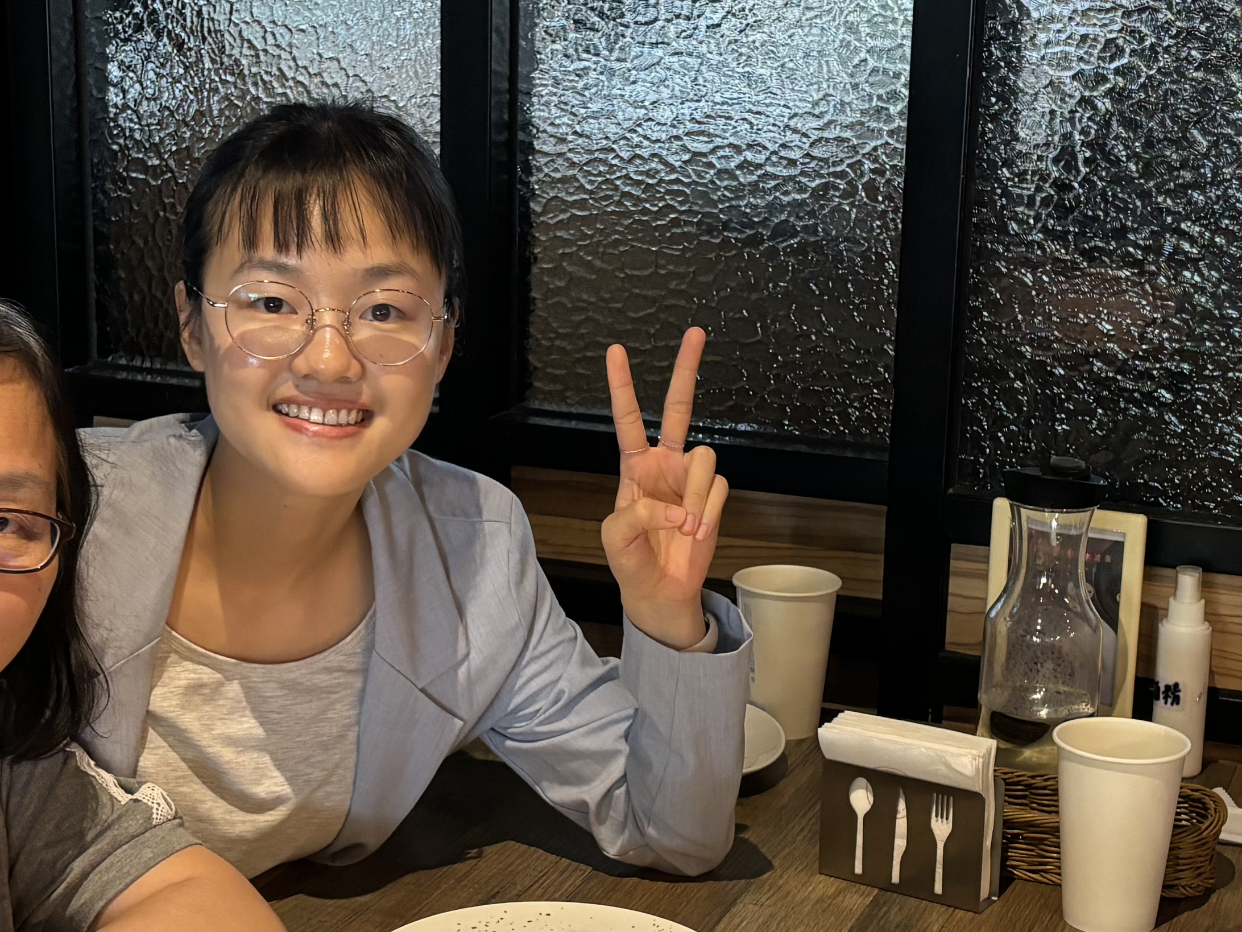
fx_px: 2440
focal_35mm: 68
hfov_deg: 28.6
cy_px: 543
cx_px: 665
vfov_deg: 21.6
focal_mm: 5.96
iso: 400
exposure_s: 1/40
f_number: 1.6
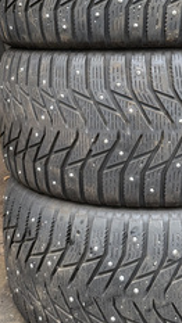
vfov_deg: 35.3
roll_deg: +1.6
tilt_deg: -2.6
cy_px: 39
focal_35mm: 56
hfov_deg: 21.2
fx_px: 481
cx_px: 148
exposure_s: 1/60
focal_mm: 6.76
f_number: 1.78
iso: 250
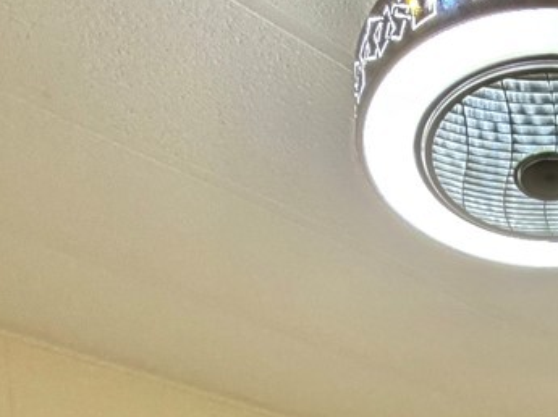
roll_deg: +0.6
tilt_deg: -6.8
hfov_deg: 27.9
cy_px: 925
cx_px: 569
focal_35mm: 65
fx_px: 1047
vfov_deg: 15.6
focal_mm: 2.22
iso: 200
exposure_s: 1/60
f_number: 2.2
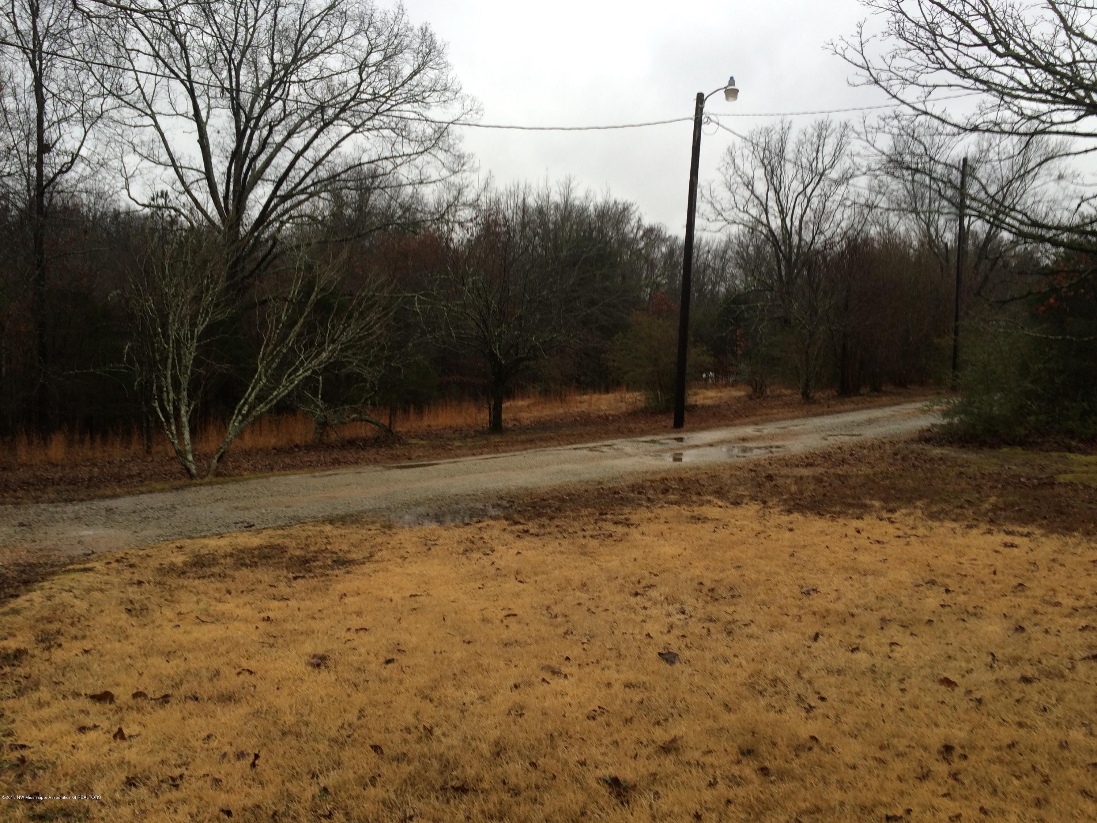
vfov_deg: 48.2
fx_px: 919
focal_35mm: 29
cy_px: 412
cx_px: 548
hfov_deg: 61.7
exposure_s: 1/120
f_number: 2.2
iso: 32
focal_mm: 4.15
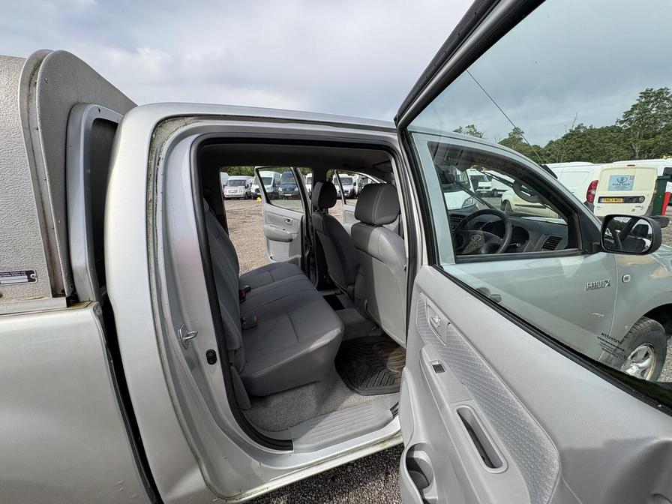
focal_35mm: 14
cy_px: 252
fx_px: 272
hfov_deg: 102.1
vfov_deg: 85.7
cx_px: 336
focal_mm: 2.22
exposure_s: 1/657
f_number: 2.2
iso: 40
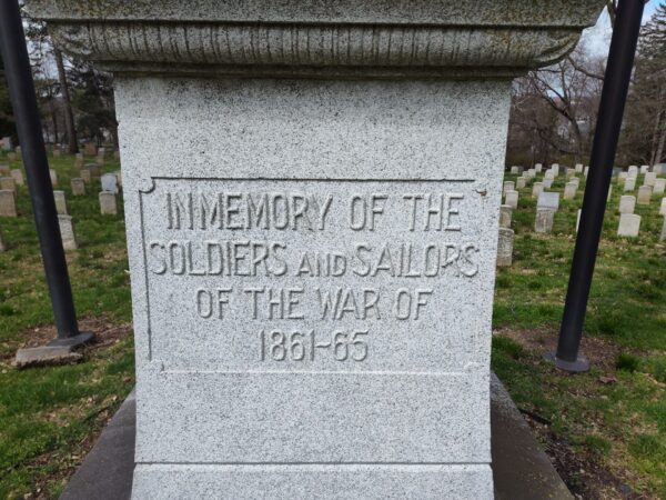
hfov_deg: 73.9
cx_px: 333
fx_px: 443
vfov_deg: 58.9
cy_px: 250
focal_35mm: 23
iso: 100
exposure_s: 1/1105
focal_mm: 5.56
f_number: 1.8
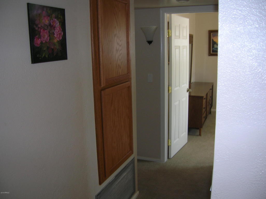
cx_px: 133
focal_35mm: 34
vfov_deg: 41.7
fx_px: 261
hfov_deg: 54.0
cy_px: 100
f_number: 2.9
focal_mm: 5.7
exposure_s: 1/30
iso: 50
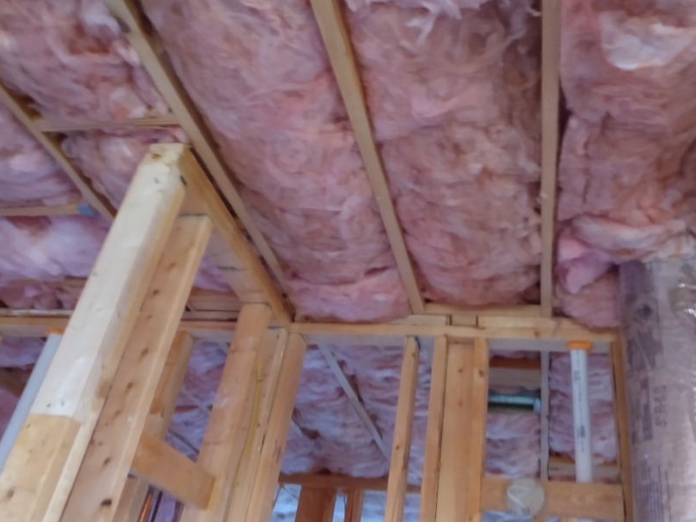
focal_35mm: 23
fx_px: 462
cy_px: 251
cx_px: 397
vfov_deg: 58.9
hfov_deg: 73.5
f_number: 2
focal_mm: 3.54
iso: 1056
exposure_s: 1/17
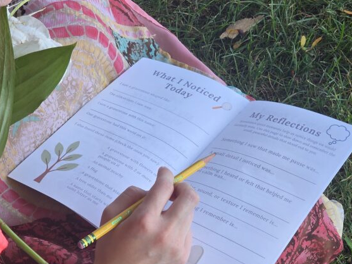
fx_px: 1291
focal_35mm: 127
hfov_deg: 15.5
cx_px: 195
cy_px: 192
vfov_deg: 11.6
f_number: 2.4
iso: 50
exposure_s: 1/181
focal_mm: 7.9
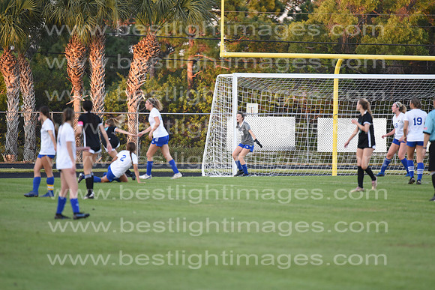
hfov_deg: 6.9
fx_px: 3626
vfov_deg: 4.6
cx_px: 218
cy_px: 145
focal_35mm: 300
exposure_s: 1/800
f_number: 4
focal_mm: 300
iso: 1800
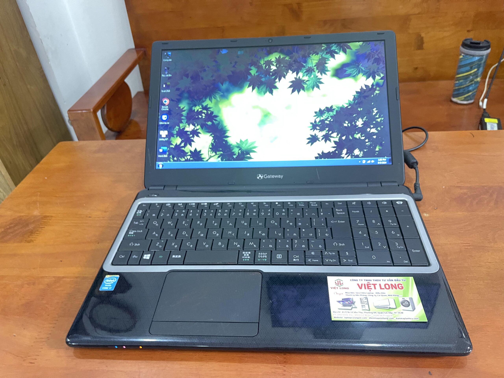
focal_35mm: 25
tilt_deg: -36.7
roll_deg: +5.0
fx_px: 364
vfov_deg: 54.9
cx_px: 252
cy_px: 189
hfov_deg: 69.4
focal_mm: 5.1
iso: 800
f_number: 1.6
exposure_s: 1/25
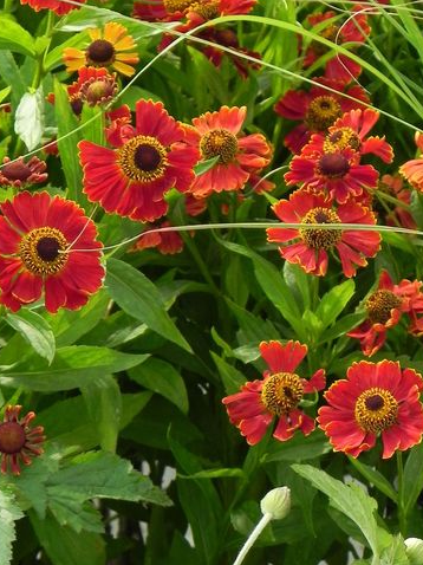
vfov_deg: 10.1
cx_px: 261
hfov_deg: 7.6
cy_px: 169
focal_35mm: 196
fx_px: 3196
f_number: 4.5
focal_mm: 20.8
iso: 160
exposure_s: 1/250
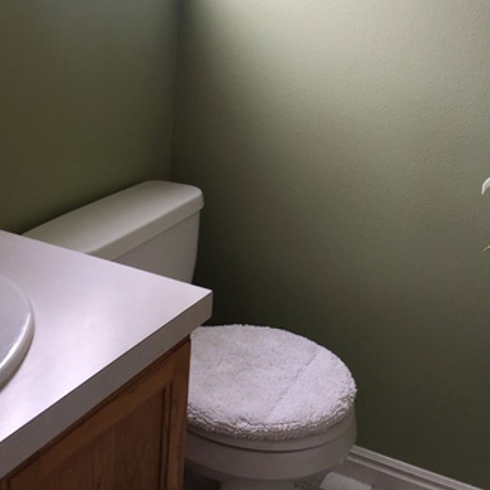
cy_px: 187
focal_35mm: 50
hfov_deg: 34.0
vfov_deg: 33.9
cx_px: 278
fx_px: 801
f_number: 2.2
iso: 32
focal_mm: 4.15
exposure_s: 1/60
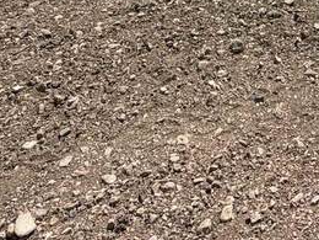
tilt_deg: +2.4
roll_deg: -1.0
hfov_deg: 26.0
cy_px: -252
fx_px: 636
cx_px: 350
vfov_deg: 16.1
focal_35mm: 69
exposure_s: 1/1050
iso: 20
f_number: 2.2
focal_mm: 2.22
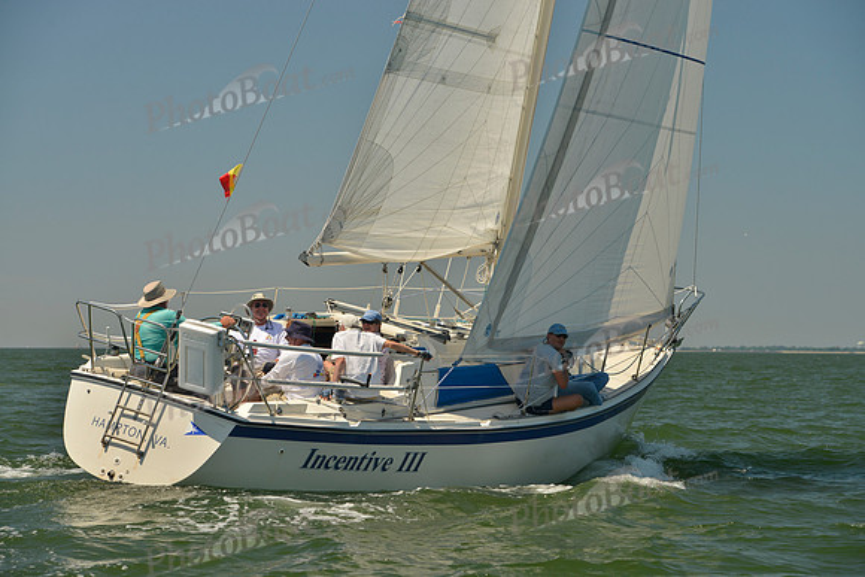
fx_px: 2644
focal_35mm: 110
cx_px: 432
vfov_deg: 12.5
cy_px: 288
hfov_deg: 18.6
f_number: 7.1
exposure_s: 1/640
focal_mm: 110
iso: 200
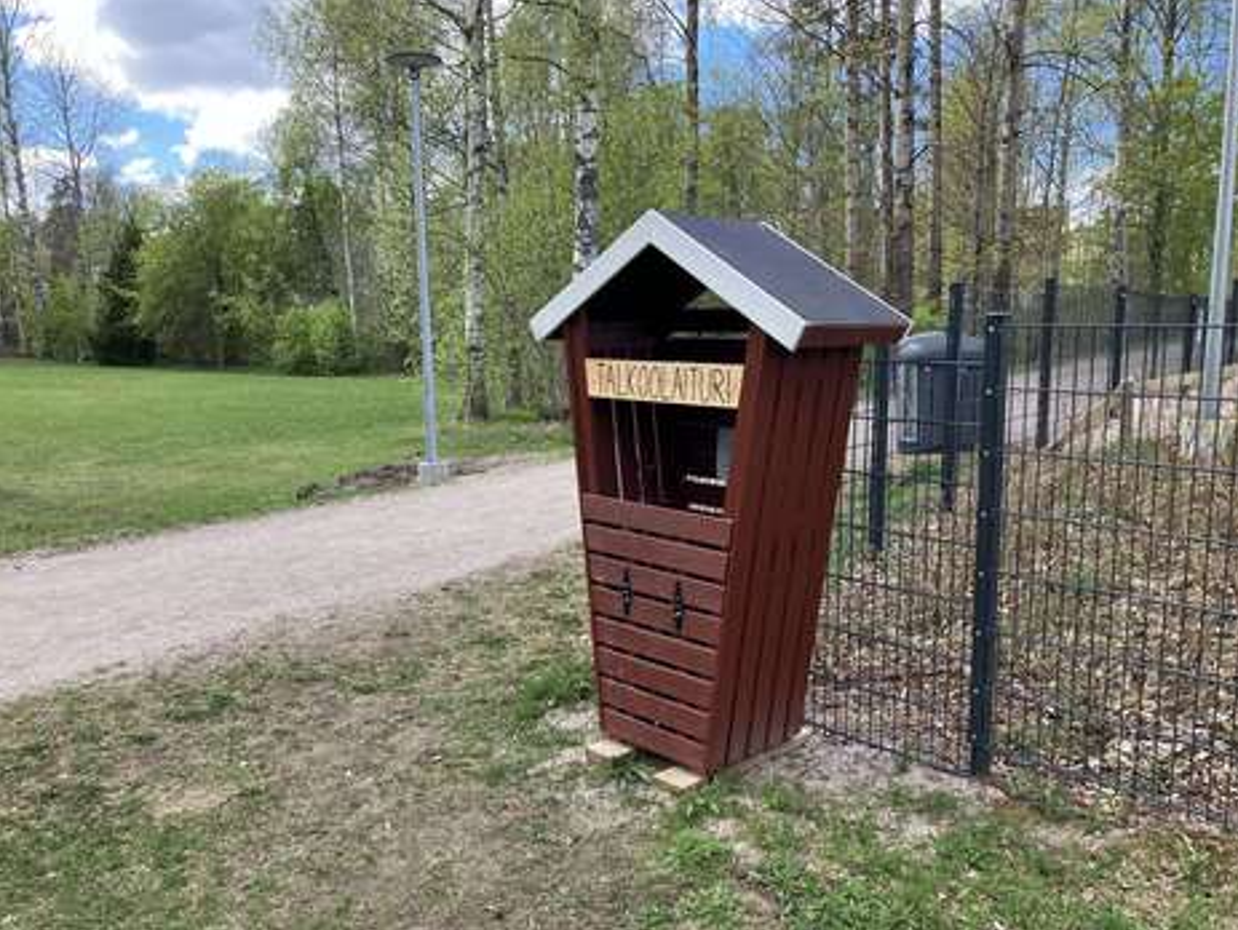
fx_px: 1038
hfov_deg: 61.6
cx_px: 634
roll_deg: +0.4
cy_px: 476
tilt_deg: -8.4
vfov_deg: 48.3
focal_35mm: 29
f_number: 1.8
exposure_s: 1/329
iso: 32
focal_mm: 3.99
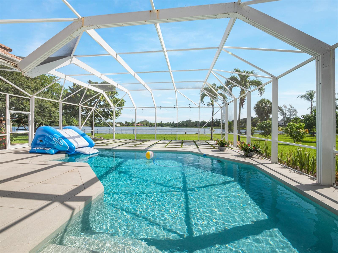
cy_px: 126
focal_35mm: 14
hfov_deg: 102.1
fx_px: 137
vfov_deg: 85.7
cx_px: 169
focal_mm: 7
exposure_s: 1/320
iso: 200
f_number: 9
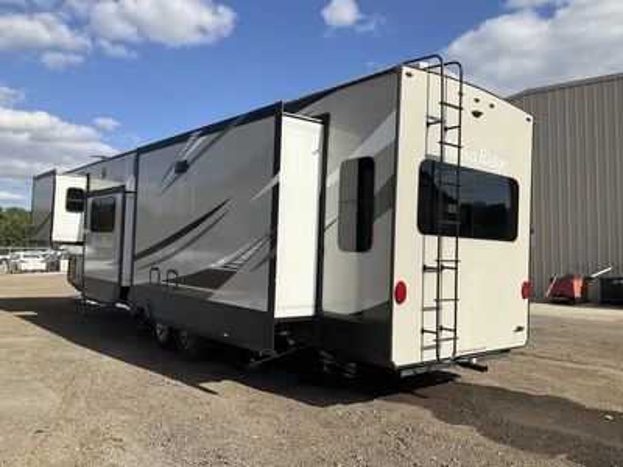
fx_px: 522
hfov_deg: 61.7
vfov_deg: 48.2
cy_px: 234
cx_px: 312
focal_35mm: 29
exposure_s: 1/2320
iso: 25
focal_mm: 3
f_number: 1.8
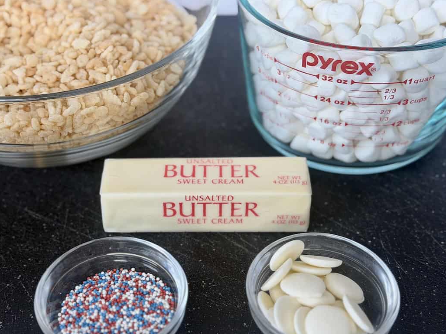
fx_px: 721
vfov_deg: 26.1
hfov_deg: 34.3
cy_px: 186
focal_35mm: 56
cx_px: 203
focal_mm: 6.8
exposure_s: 1/120
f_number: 1.8
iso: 64
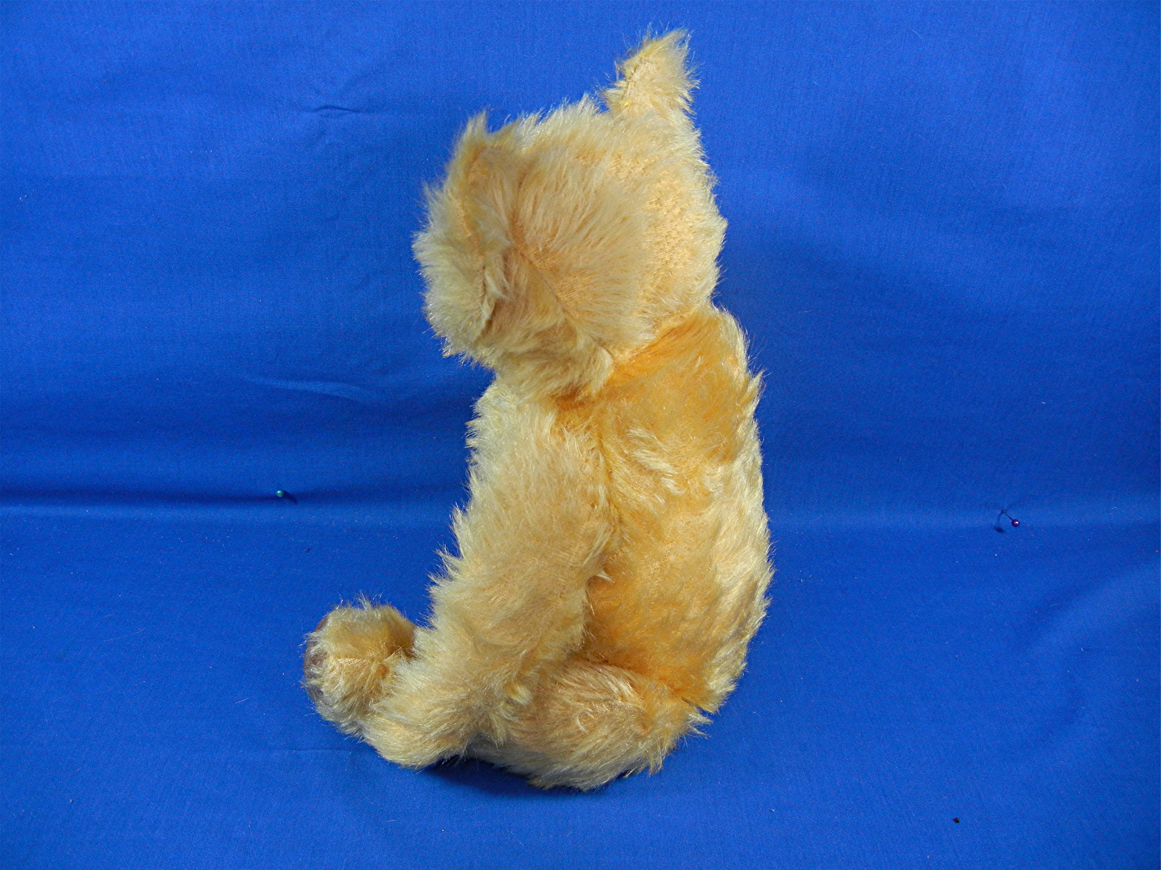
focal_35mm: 30
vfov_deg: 46.8
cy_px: 435
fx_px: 1006
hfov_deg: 60.0
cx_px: 580
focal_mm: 5.4
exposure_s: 1/30
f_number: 3.5
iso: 200
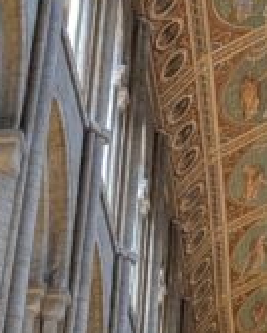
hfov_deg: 10.4
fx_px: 1442
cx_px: 296
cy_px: -28
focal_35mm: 146
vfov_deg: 13.0
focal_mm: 6.9
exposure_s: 1/127
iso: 263
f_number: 1.68
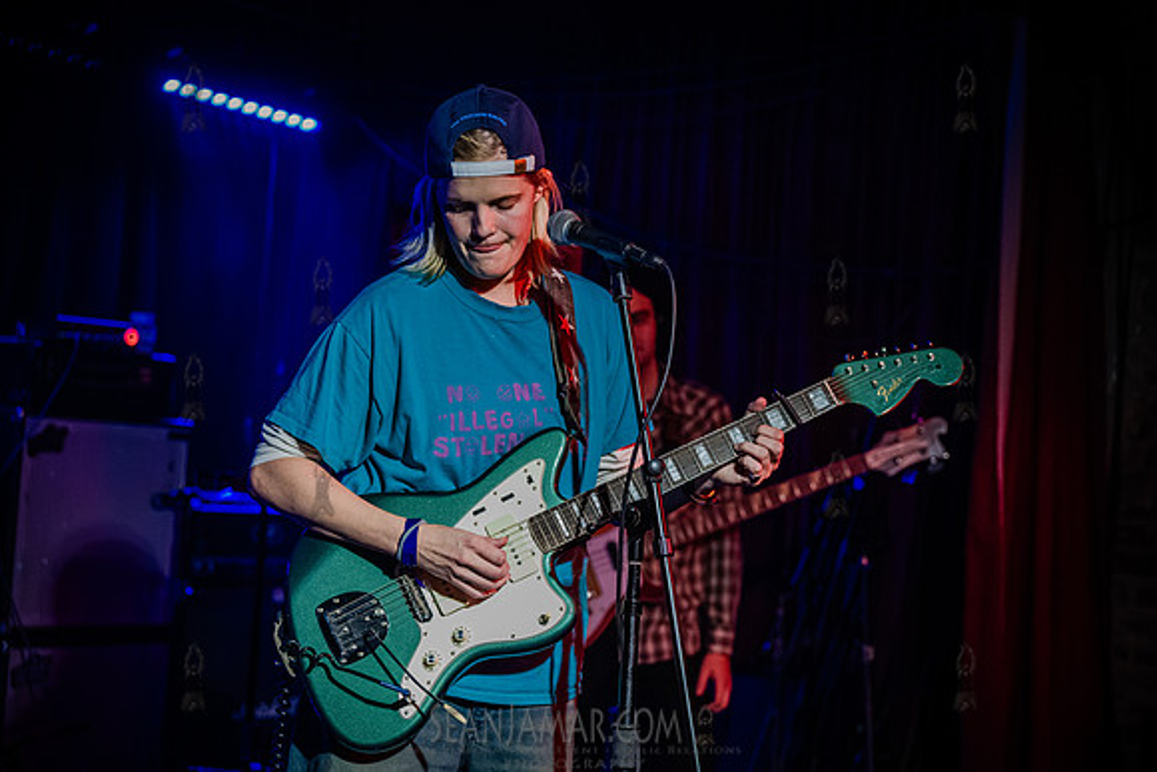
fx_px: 2057
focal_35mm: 64
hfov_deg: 31.4
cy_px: 386
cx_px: 578
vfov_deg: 21.3
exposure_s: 1/320
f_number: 3.2
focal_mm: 64
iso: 12800
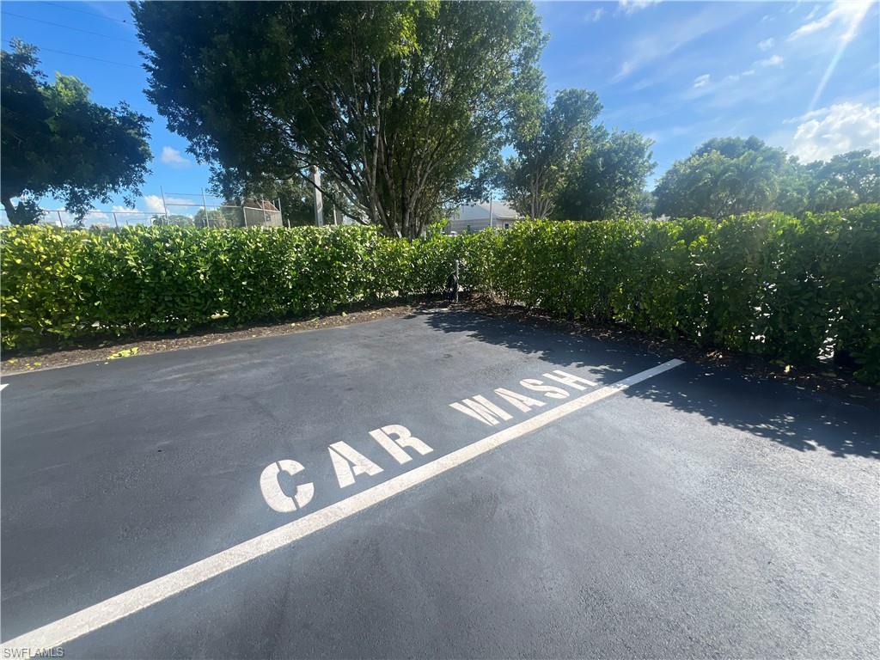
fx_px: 330
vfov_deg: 89.9
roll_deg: +0.6
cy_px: 330
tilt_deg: -15.2
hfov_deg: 106.2
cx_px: 440
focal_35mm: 13
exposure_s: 1/797
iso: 32
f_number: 1.8
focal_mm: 1.57
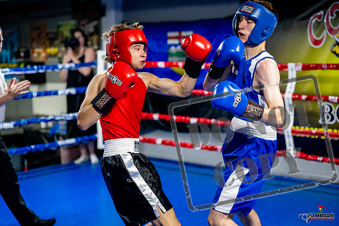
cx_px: 170
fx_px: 612
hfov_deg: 31.0
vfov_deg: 20.9
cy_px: 113
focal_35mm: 65
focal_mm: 65
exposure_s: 1/1000
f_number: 2
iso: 4000
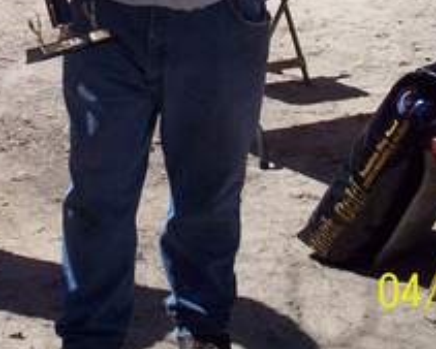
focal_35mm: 136
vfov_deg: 11.1
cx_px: 35
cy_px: -112
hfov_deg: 14.0
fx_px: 1756
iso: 80
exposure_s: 1/402
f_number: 6.3
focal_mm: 7.6
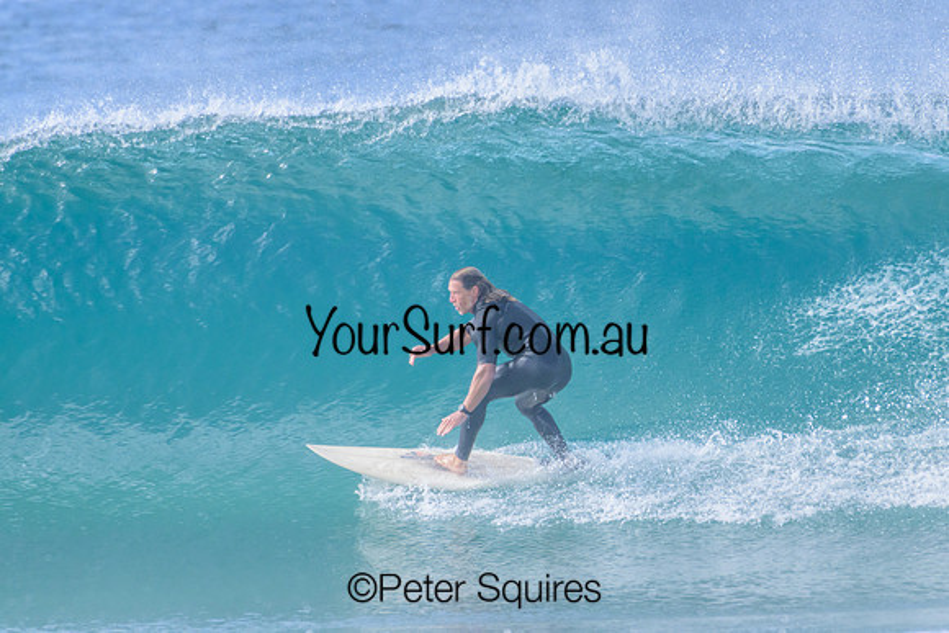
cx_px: 474
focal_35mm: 1000
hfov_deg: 2.1
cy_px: 316
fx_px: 26366
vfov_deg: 1.4
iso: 2800
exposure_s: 1/2000
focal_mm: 1000
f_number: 11
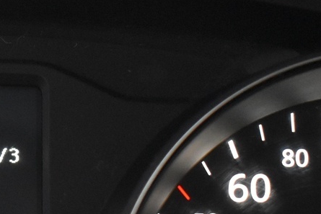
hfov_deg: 13.9
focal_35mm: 142
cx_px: -84
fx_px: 1267
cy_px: 190
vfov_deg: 9.6
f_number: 4
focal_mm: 26
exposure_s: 1/20
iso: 3200
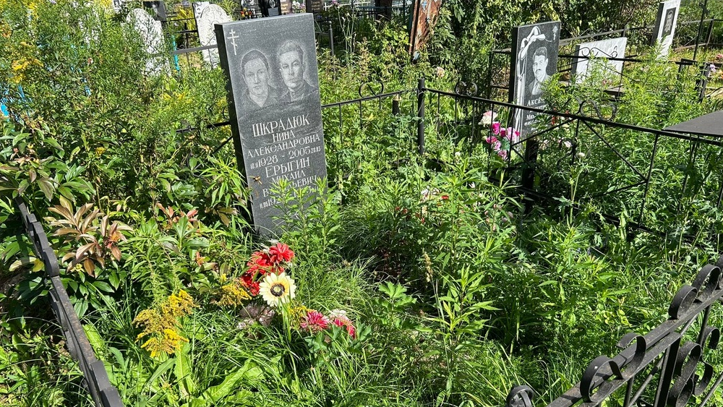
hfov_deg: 66.1
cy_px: 275
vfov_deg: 39.7
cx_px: 356
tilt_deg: -24.4
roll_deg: +3.9
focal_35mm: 29
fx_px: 556
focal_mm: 5.7
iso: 50
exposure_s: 1/1724
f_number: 1.5
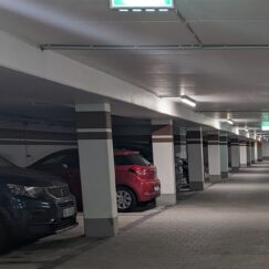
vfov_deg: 24.8
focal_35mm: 67
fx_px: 589
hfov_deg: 24.3
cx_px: 283
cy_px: 256
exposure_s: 1/23.2
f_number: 1.85
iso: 217
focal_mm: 6.81
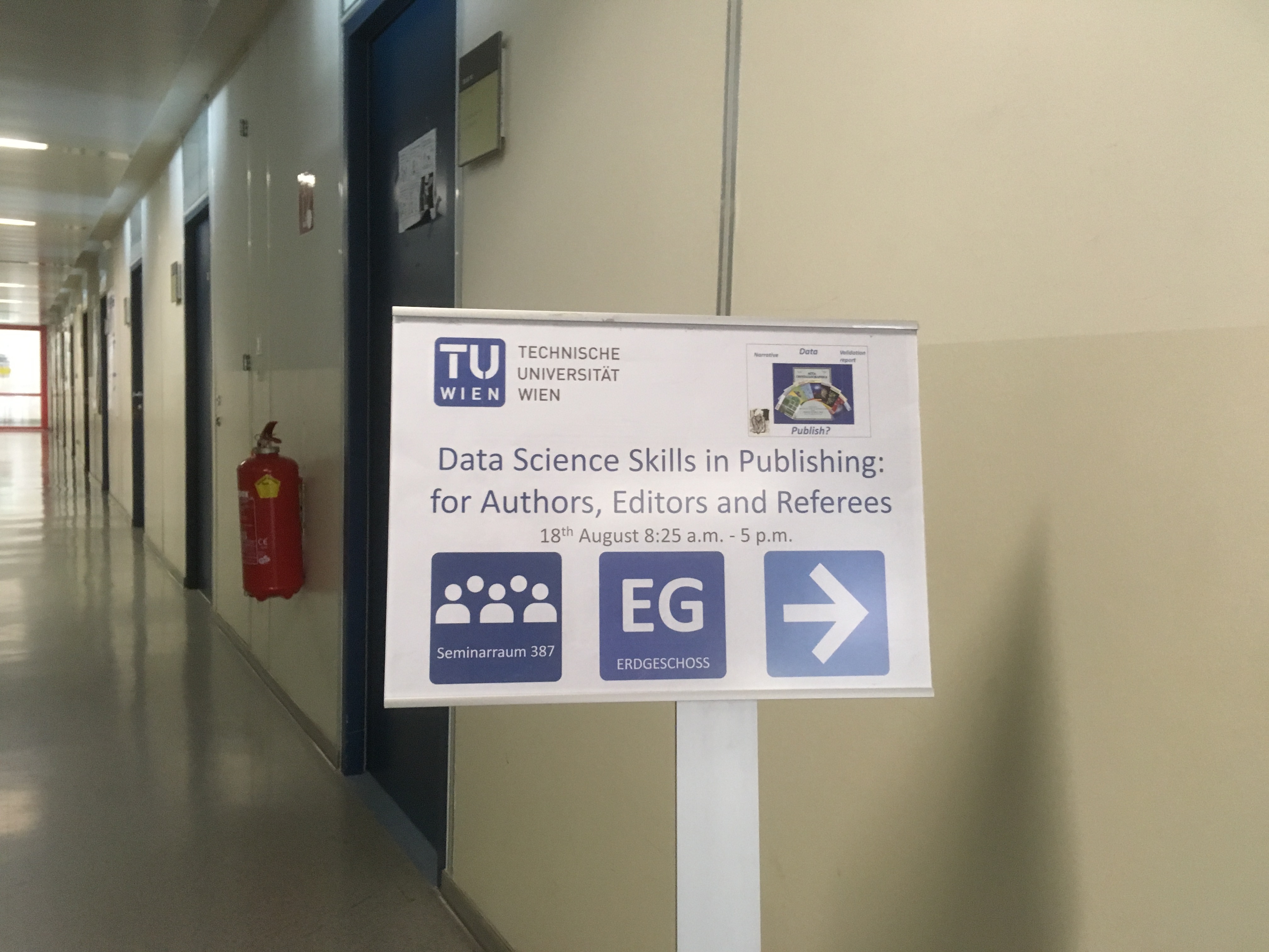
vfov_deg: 48.2
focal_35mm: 29
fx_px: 1063
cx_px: 634
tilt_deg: -6.5
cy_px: 476
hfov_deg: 61.7
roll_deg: -0.9
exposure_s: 1/33
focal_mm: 4.15
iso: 200
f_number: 2.2
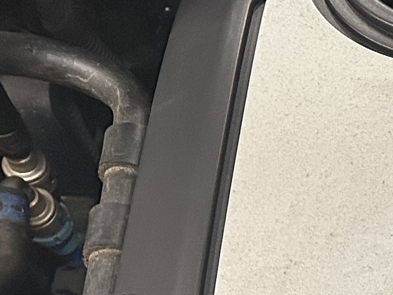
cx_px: 799
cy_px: 613
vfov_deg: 10.1
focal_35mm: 135
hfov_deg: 12.7
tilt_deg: -60.8
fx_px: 1532
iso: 250
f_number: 1.5
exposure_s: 1/50
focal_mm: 5.7
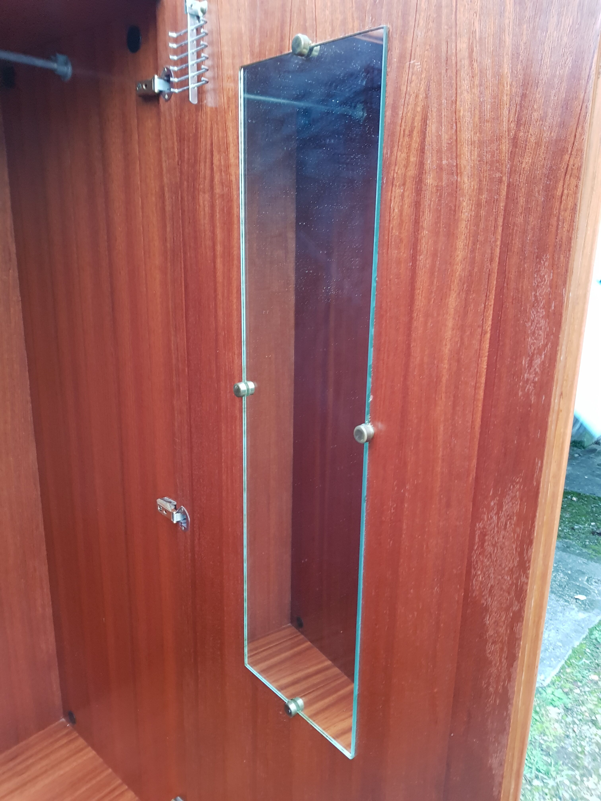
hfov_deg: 53.1
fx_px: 602
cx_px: 300
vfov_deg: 67.3
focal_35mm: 26
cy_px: 400
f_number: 1.7
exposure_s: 1/10
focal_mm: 4.2
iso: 250
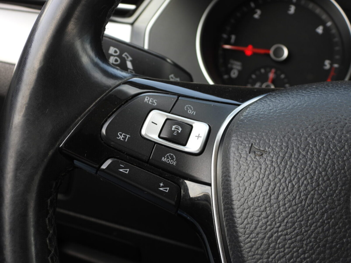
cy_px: 132
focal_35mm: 55
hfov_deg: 34.9
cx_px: 176
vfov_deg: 26.6
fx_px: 558
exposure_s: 1/125
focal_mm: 9.8
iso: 100
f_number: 3.5
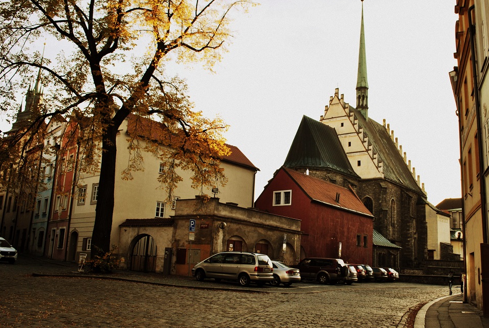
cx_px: 288
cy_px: 170
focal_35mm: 33
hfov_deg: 56.8
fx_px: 449
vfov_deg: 40.1
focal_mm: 18
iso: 100
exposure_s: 1/160
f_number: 6.3
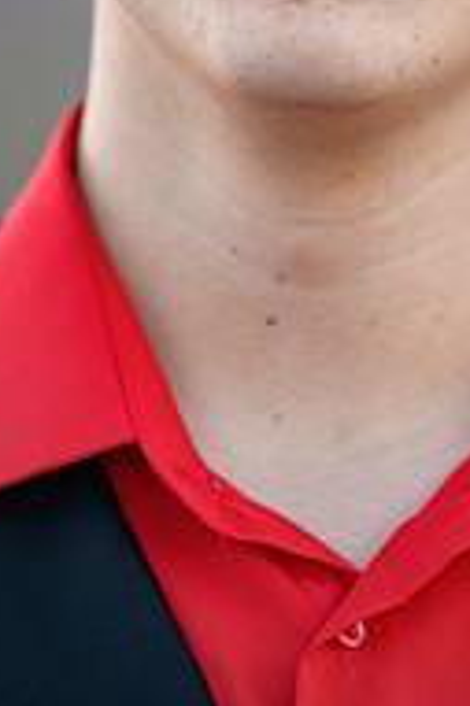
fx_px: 9240
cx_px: 318
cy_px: 63
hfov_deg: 2.9
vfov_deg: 4.4
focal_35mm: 471
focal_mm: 200
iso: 250
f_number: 2.8
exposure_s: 1/640
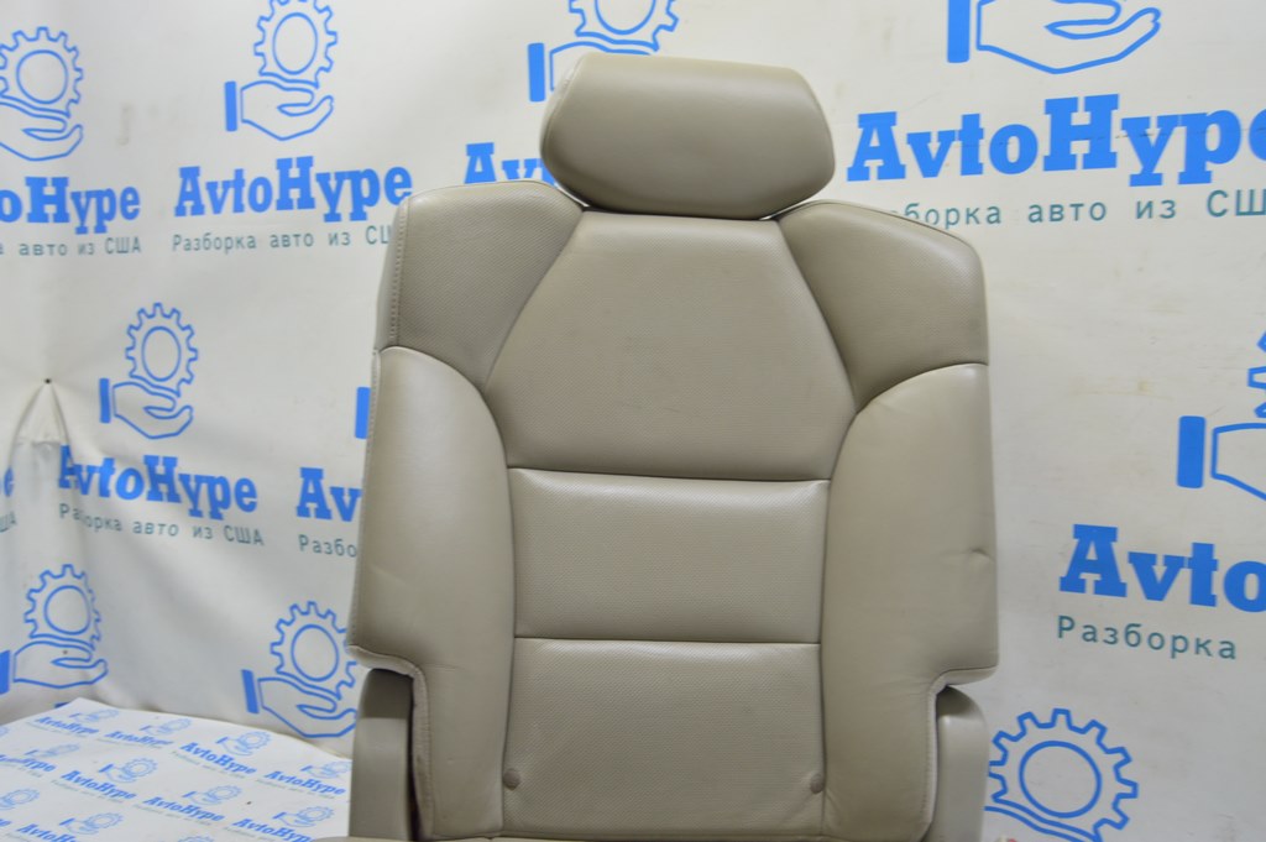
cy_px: 421
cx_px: 633
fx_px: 1212
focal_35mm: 34
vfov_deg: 38.3
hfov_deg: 55.1
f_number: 5.6
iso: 400
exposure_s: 1/20
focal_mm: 23
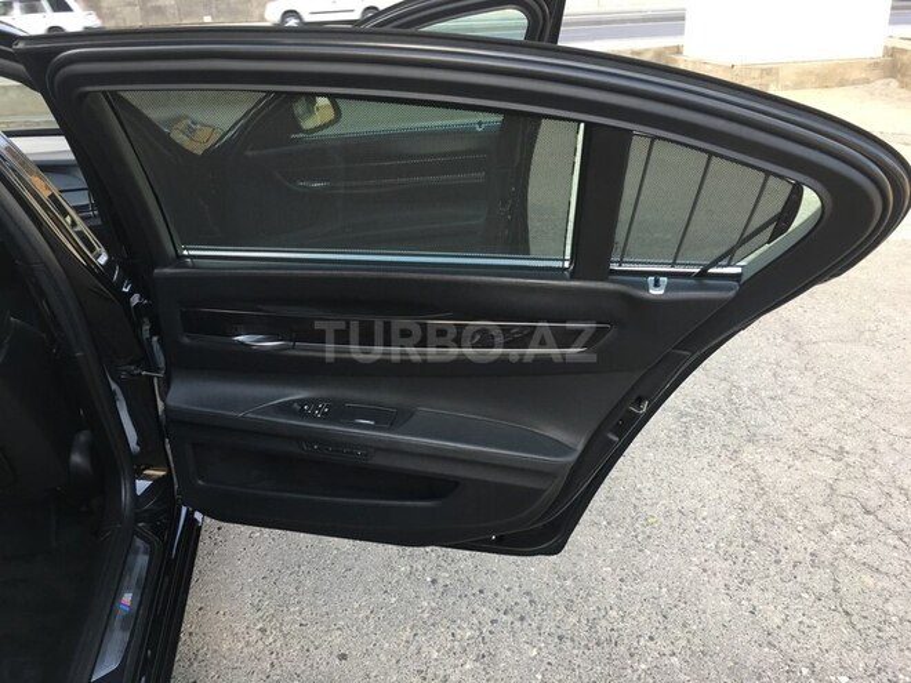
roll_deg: +1.4
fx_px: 763
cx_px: 456
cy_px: 342
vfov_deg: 48.2
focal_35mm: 29
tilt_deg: -21.9
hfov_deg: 61.7
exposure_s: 1/100
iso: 32
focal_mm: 4.15
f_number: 2.2
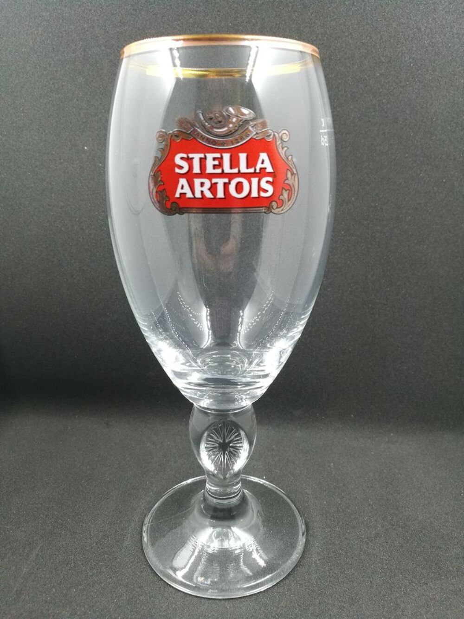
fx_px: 482
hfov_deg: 51.4
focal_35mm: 27
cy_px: 310
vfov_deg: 65.3
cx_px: 232
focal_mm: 4.5
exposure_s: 1/33.3
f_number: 2.2
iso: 160
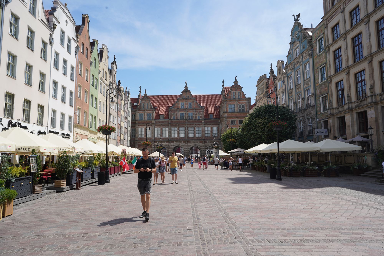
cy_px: 128
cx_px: 192
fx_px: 256
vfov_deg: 53.1
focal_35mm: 24
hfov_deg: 73.7
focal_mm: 24
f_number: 14
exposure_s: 1/100
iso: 100
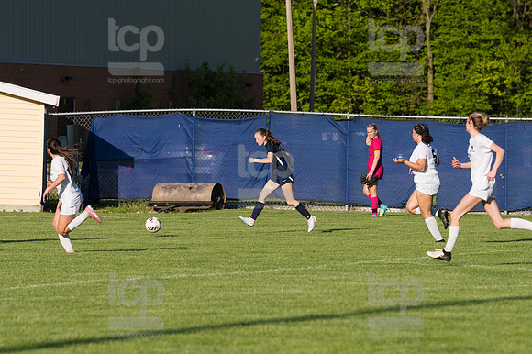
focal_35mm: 300
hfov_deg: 6.9
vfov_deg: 4.6
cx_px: 266
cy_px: 177
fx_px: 4431
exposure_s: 1/1600
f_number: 5.6
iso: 250
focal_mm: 200
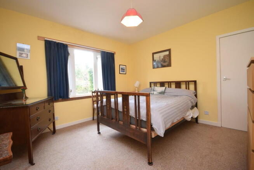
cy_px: 85
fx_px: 106
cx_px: 127
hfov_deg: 100.4
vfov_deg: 77.4
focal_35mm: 15
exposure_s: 1/80
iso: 800
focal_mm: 10
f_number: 4.5
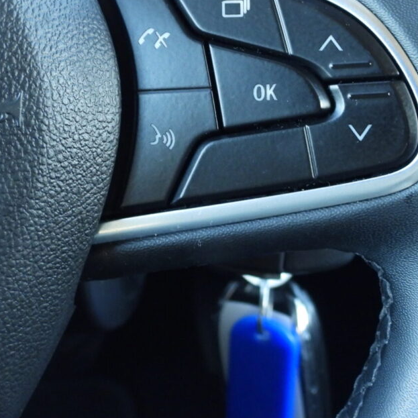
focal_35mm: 95
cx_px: 228
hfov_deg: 18.3
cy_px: 77
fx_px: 1298
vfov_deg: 18.1
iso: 400
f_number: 3.2
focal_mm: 8.5
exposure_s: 1/15
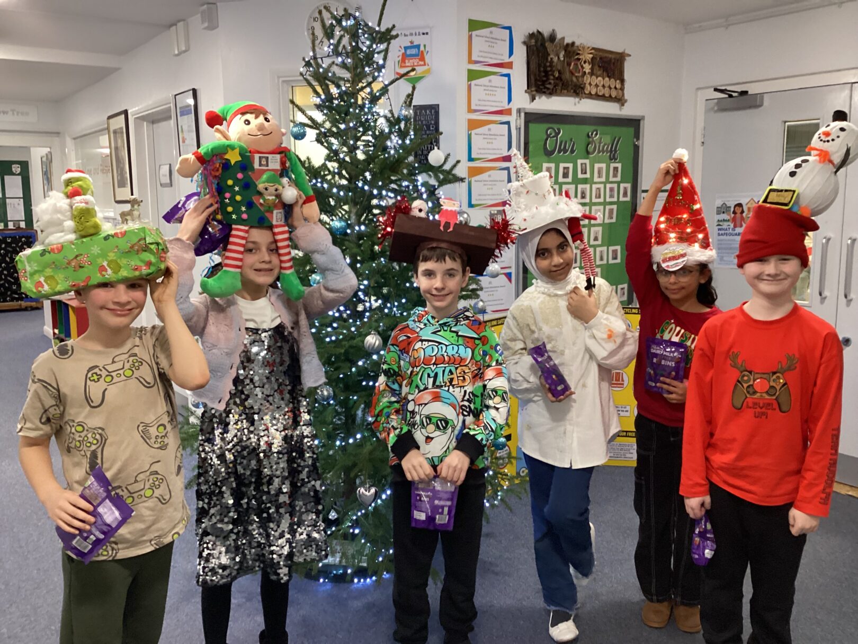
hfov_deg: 58.4
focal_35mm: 31
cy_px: 322
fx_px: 768
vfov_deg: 45.4
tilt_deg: -8.4
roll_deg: +0.5
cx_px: 429
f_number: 2.4
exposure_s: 1/50
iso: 320
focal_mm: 3.3
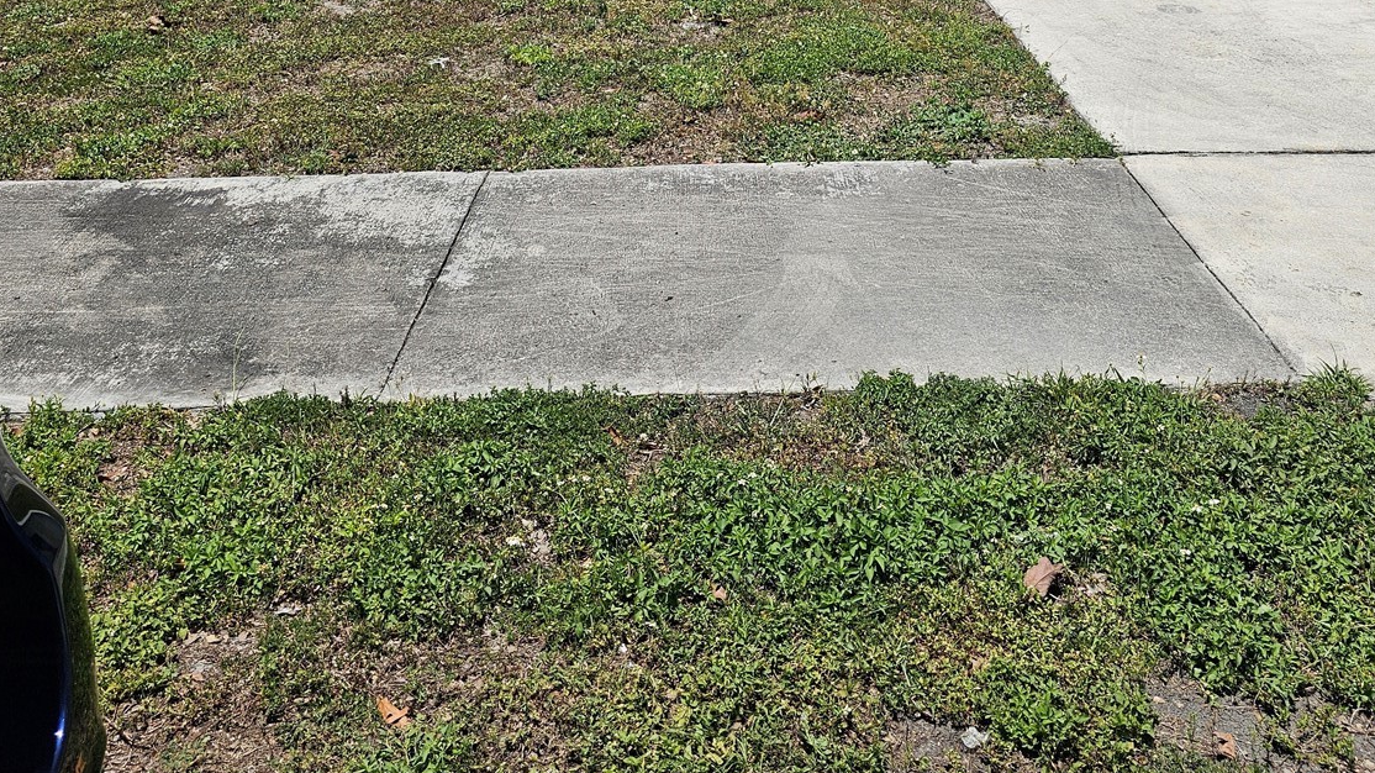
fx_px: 1312
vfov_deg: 29.2
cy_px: -104
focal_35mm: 36
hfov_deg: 55.3
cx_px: 708
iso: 16
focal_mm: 6.3
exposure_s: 1/1480
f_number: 1.7
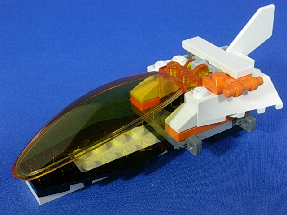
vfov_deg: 24.4
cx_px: 144
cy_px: 108
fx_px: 497
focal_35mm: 60
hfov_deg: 32.2
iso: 70
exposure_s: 1/8.7
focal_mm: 9
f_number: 3.4
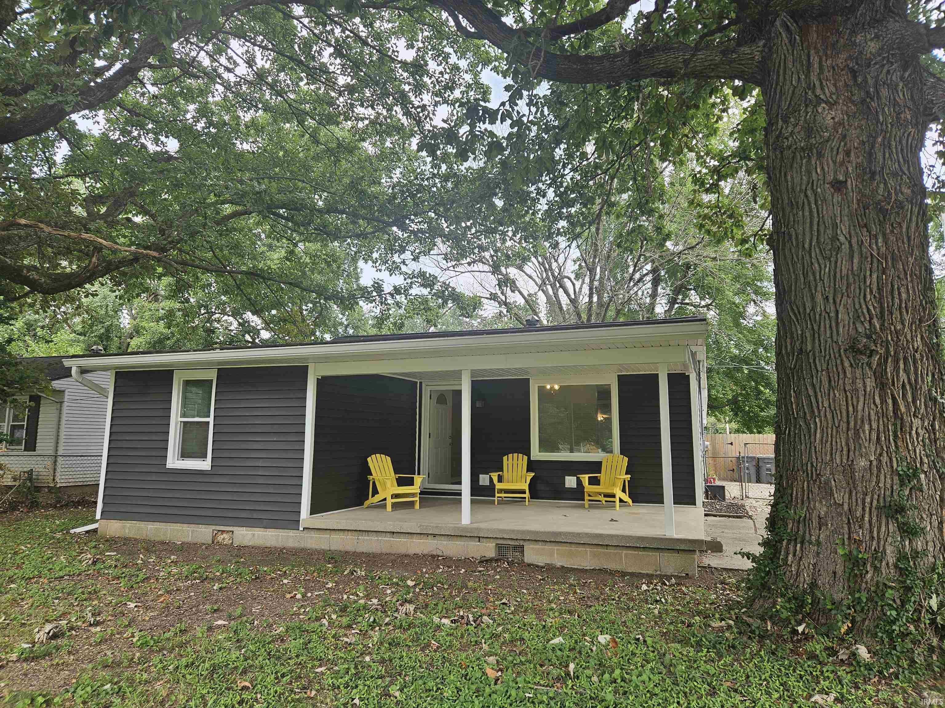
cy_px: 354
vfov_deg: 58.9
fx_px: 628
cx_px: 472
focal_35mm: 23
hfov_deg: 73.9
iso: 25
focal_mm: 5.4
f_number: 1.8
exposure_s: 1/180
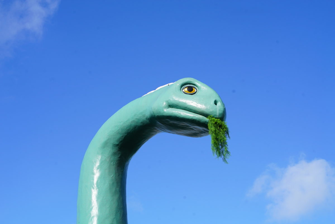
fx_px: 466
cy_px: 112
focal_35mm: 50
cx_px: 168
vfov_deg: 27.0
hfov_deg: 39.6
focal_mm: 50
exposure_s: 1/160
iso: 100
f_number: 10
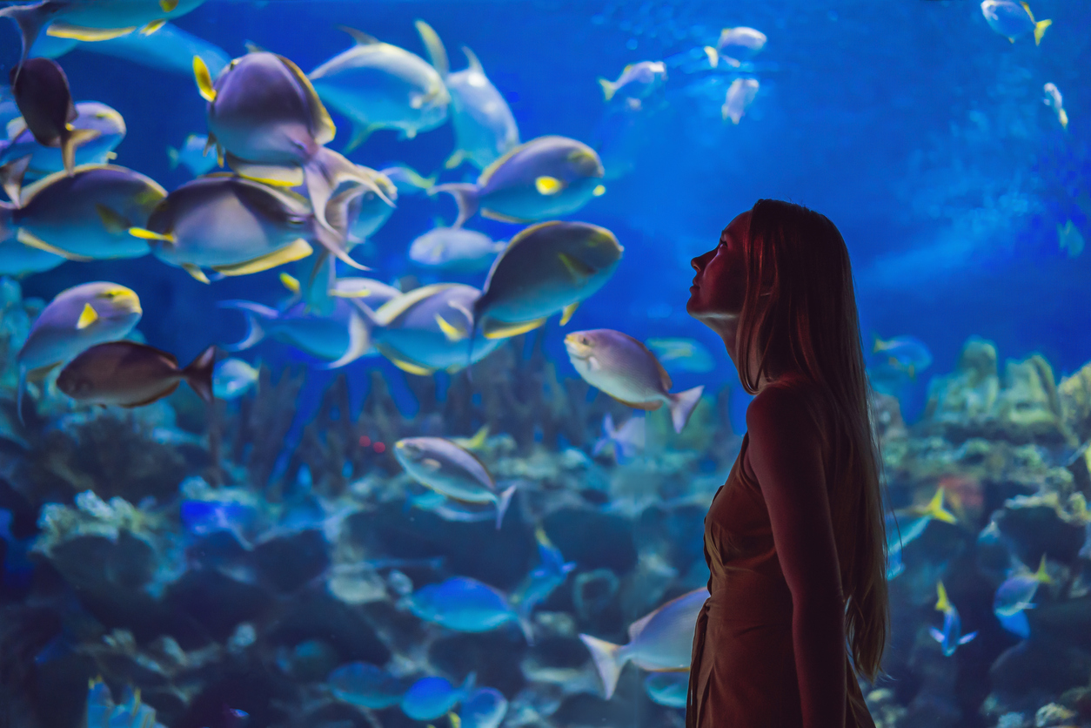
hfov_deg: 36.2
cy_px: 364
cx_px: 546
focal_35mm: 55
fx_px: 1667
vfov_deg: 24.6
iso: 3200
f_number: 2
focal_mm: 55
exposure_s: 1/200
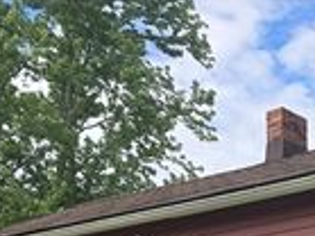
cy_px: 421
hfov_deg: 21.0
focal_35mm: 83
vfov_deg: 15.4
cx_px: 433
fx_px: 755
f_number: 1.7
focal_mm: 6.3
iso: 12
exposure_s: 1/539
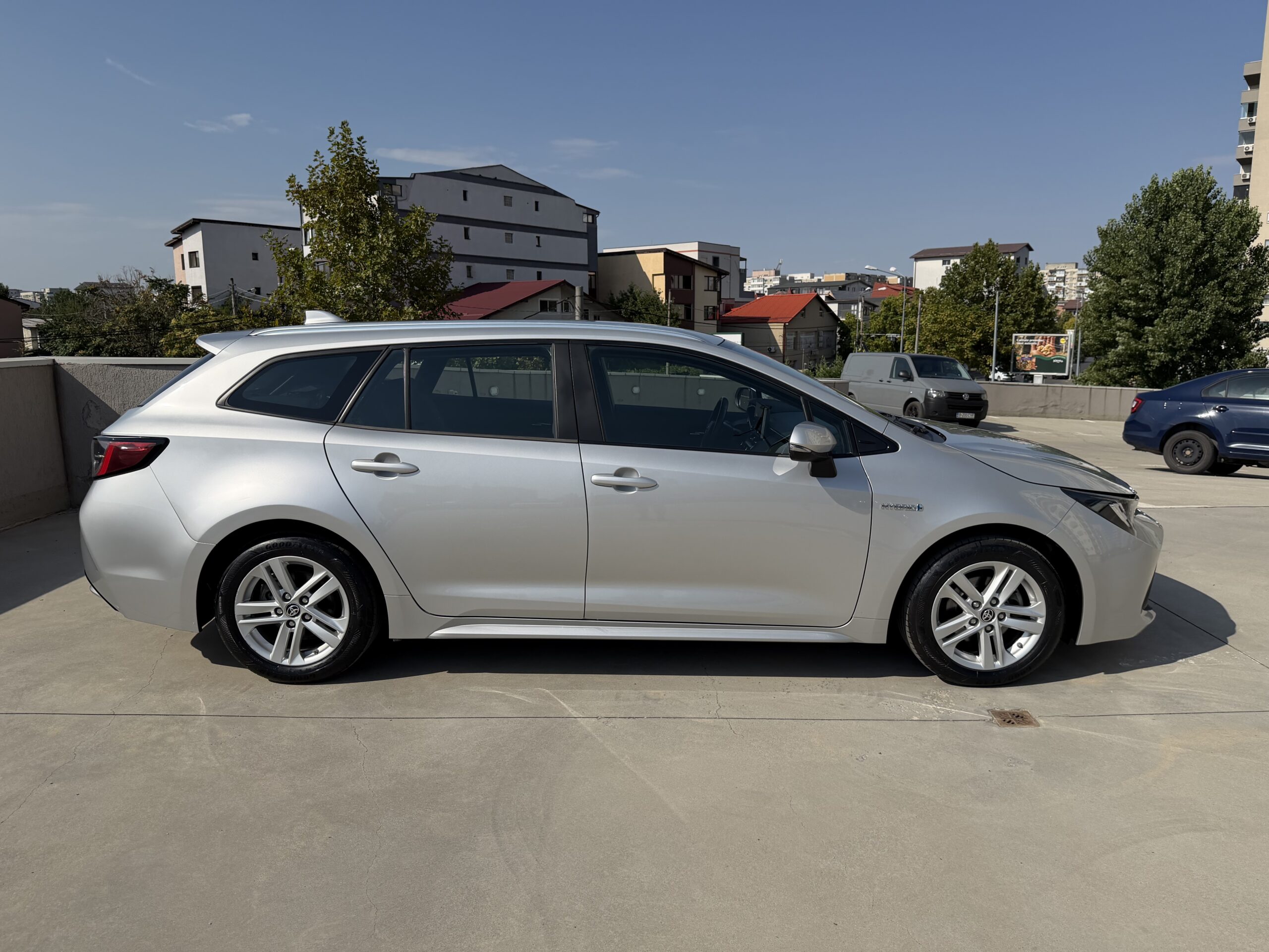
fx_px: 880
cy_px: 476
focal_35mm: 24
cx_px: 634
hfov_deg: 71.6
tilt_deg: -9.6
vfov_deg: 56.8
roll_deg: +0.5
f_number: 1.78
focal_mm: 6.76
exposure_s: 1/10309
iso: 100
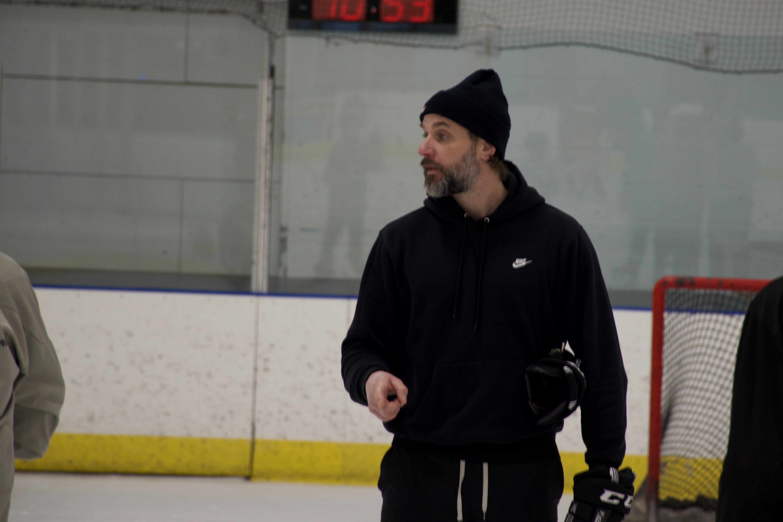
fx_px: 6068
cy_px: 223
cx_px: 464
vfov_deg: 4.9
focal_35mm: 279
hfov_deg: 7.4
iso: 400
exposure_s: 1/125
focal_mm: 140
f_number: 5.6
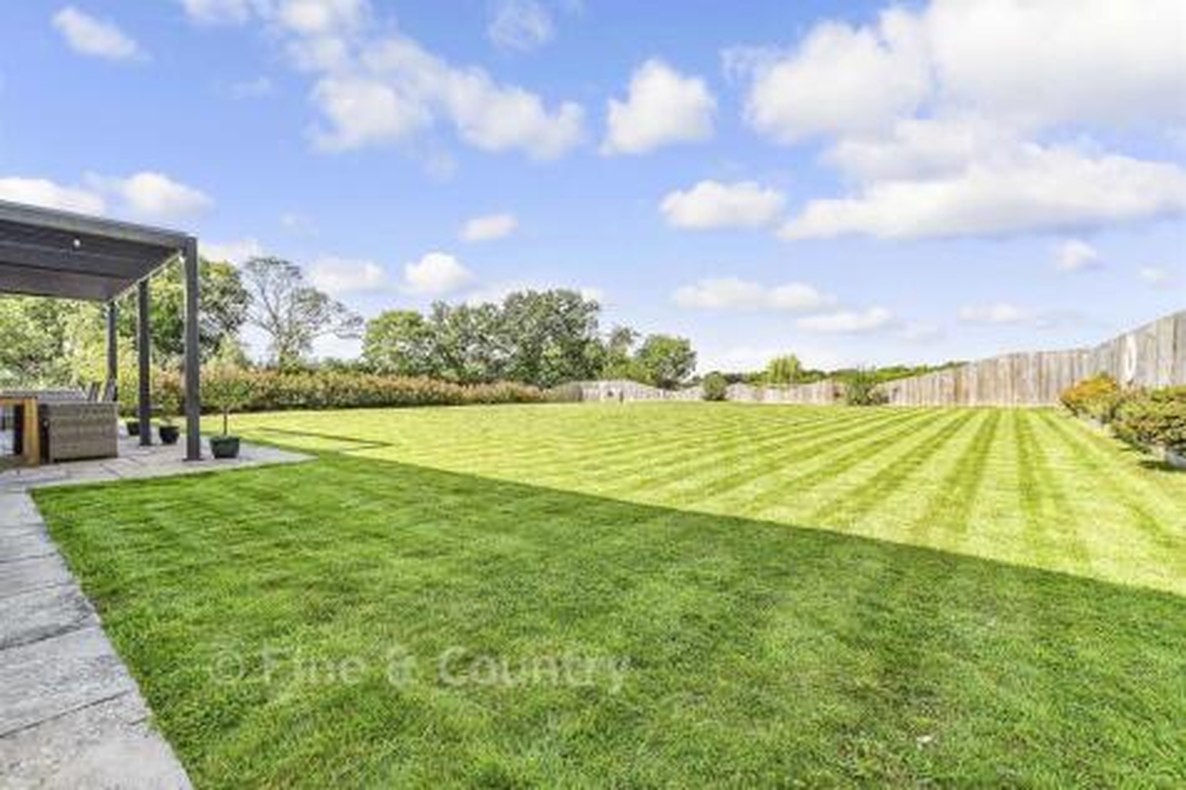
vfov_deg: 51.3
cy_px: 395
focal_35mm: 25
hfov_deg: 71.5
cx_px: 593
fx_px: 823
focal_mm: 17
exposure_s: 1/200
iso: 160
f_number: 8
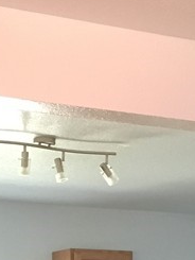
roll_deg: +0.1
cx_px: 70
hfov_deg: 12.2
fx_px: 908
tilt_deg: -2.1
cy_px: 383
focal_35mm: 121
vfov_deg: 15.1
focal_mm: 4.15
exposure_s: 1/24
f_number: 2.2
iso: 200
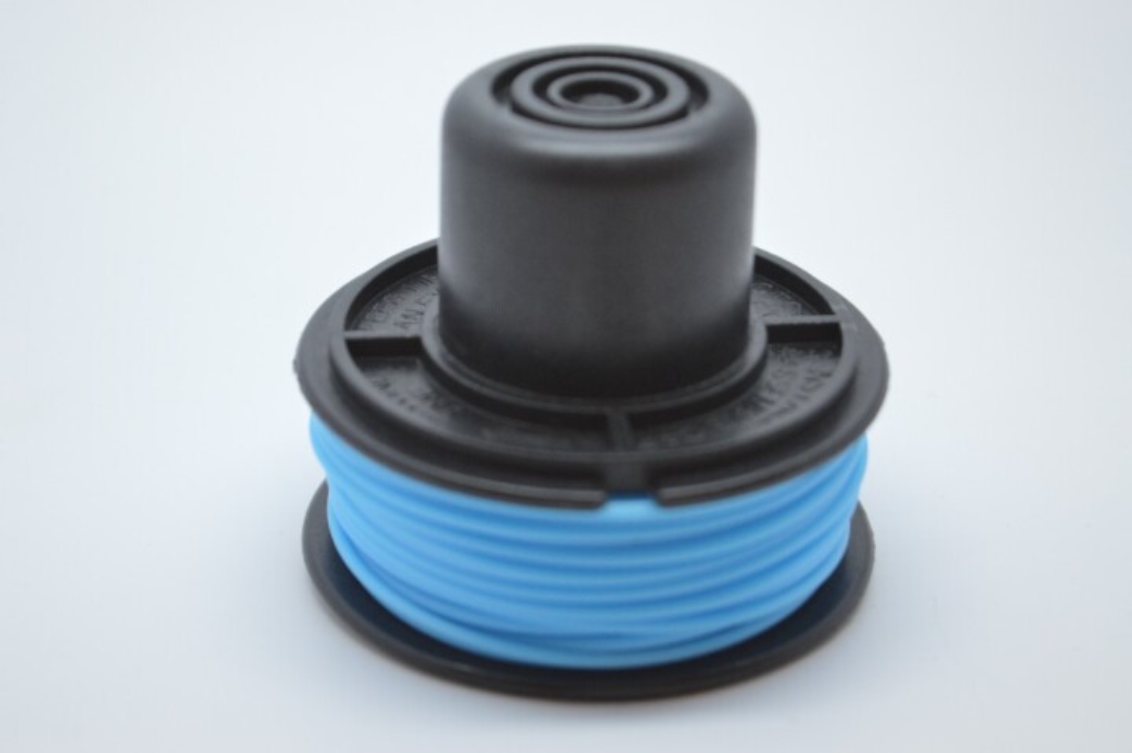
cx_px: 566
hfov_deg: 24.6
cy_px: 376
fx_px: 2592
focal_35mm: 82
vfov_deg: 16.5
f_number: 5.6
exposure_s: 1/50
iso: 400
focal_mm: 55
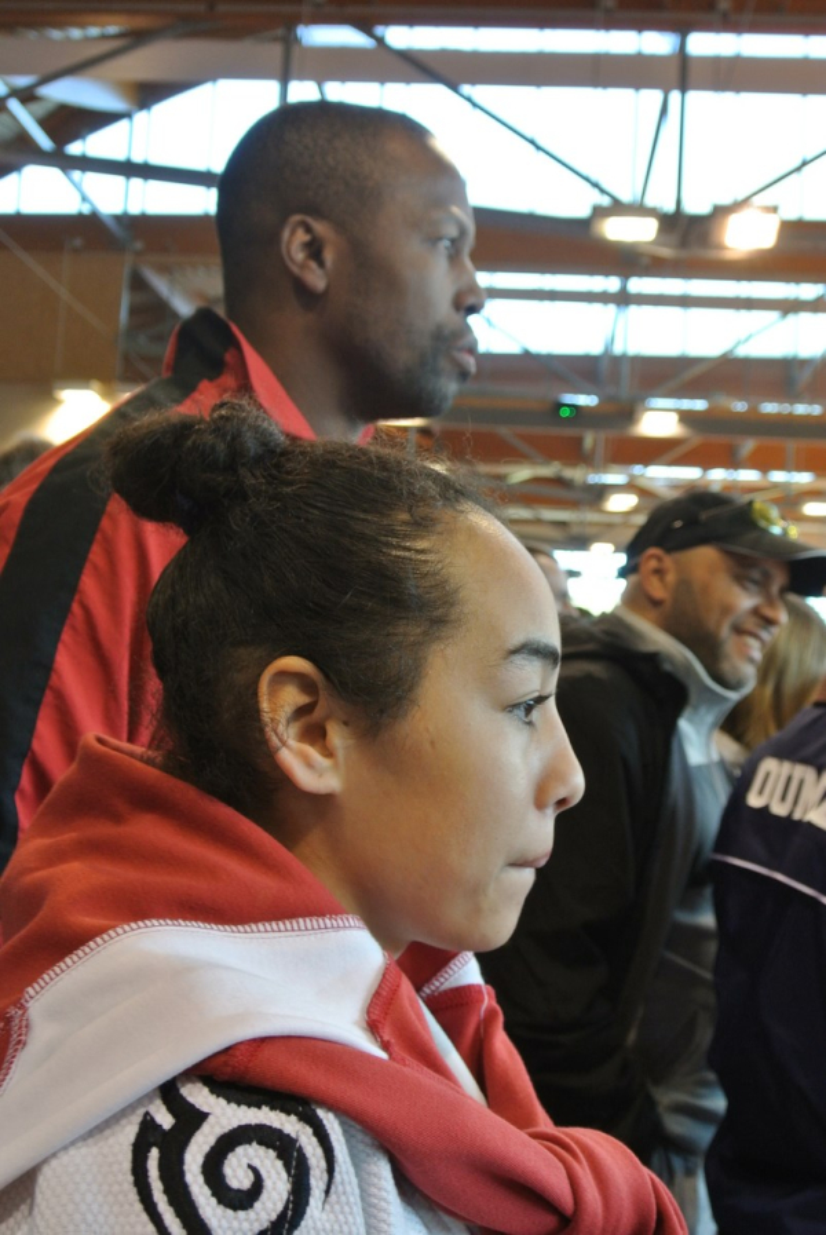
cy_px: 618
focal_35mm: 42
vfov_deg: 46.4
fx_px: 1442
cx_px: 413
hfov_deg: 32.0
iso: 400
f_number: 4.2
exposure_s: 1/80
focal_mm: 15.7
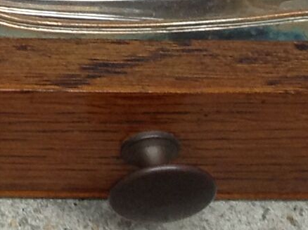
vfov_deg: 6.6
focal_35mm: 207
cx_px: -463
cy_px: -395
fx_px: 1839
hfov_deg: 8.6
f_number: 2.4
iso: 80
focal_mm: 4.28
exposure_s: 1/15
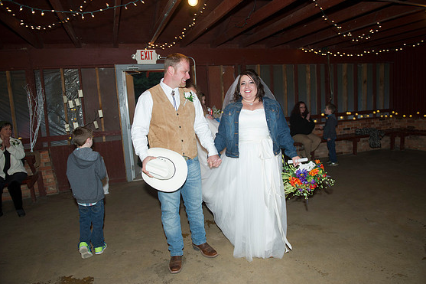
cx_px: 218
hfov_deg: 71.5
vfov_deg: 51.3
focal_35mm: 25
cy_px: 145
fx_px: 296
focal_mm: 24
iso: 800
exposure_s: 1/125
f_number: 2.8
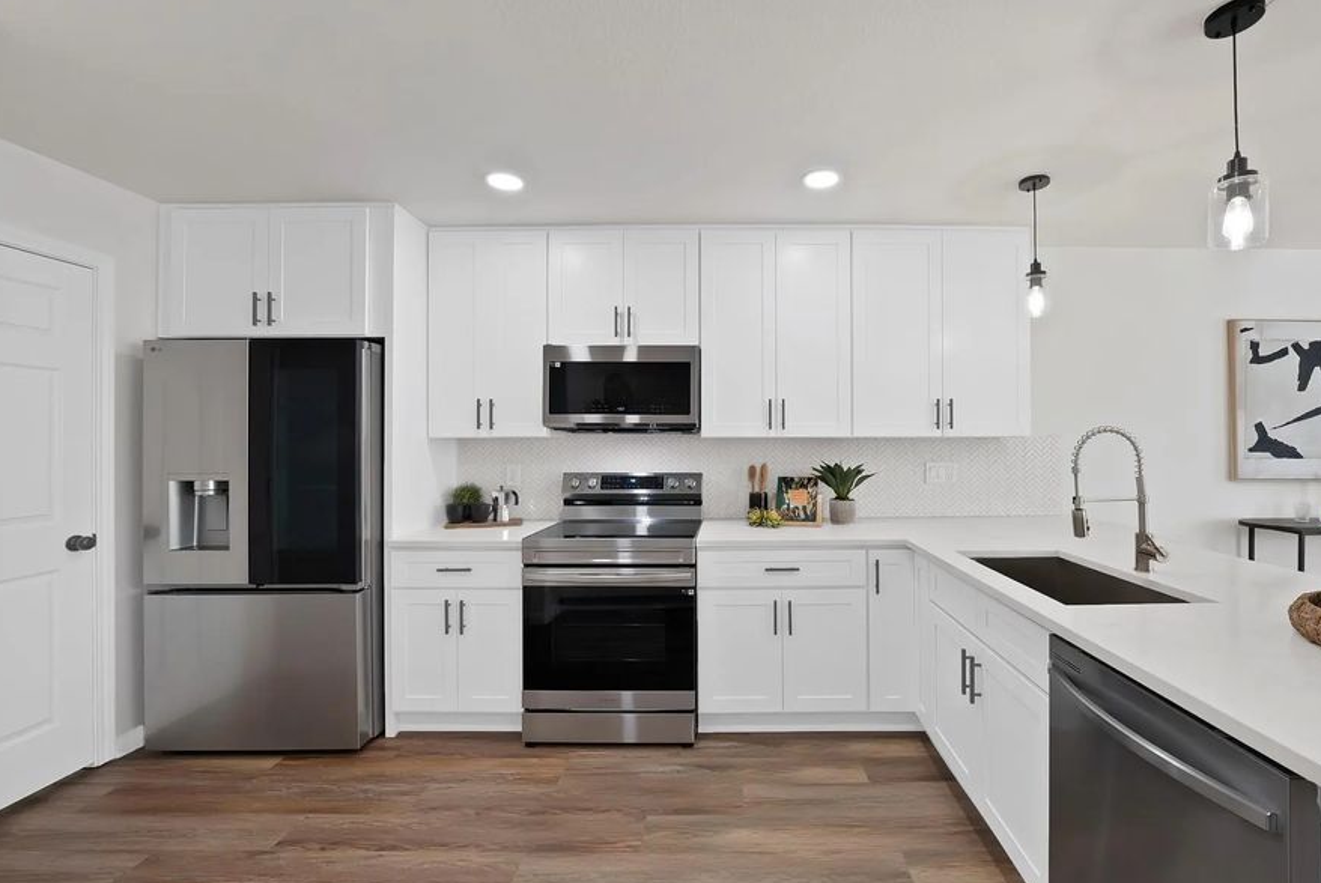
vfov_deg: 81.3
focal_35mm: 14
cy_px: 443
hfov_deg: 103.7
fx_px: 514
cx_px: 737
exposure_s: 1/5
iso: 640
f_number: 9
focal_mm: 12
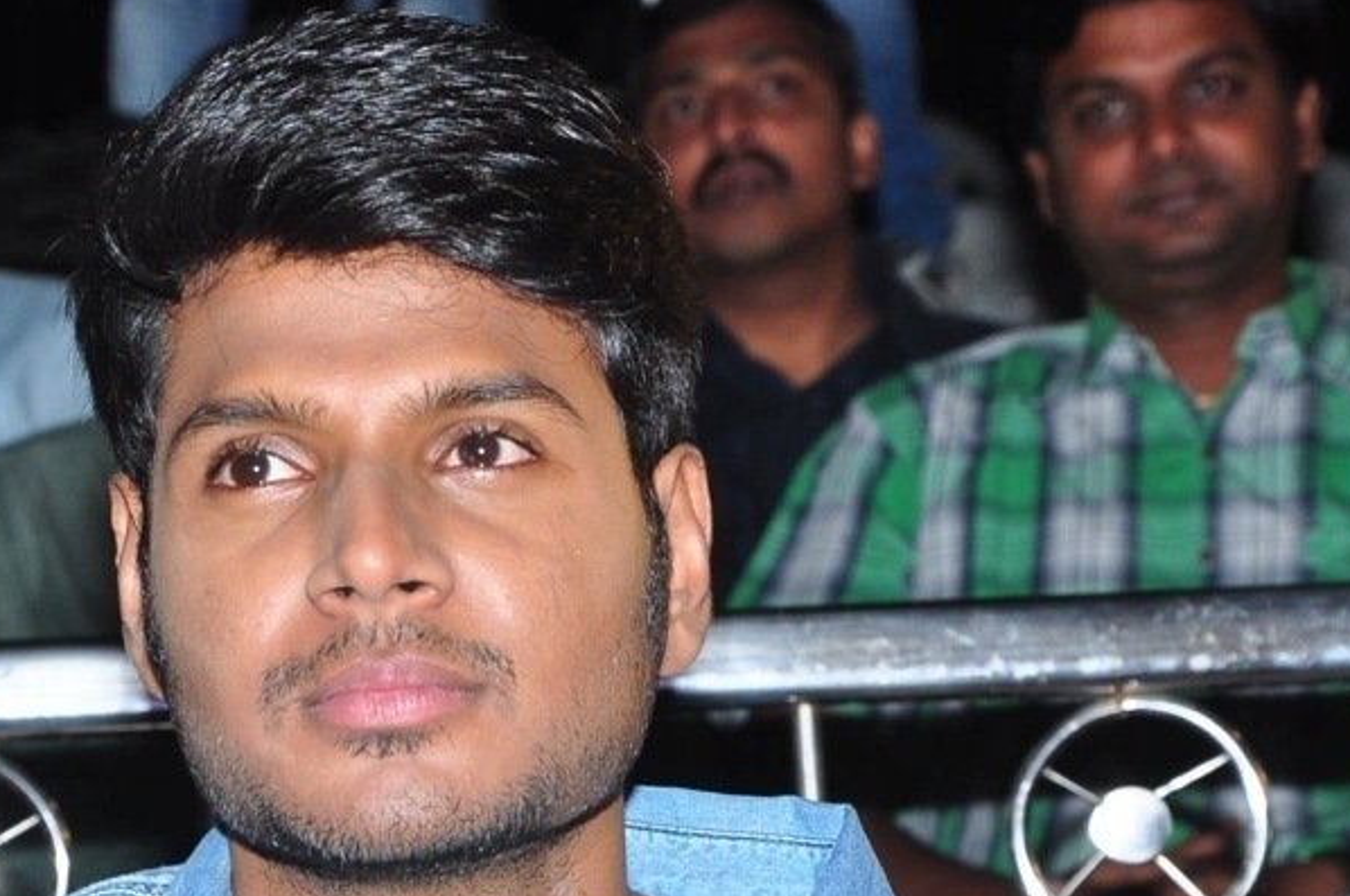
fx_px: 9025
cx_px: 280
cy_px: 863
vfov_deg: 5.7
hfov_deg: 8.5
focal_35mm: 241
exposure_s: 1/125
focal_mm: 80
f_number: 9
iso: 400
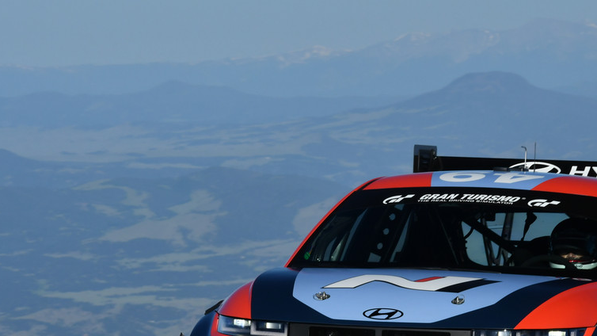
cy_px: 266
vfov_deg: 3.7
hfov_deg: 6.6
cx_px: 432
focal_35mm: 325
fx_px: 5144
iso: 400
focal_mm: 130
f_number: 14
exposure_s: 1/500
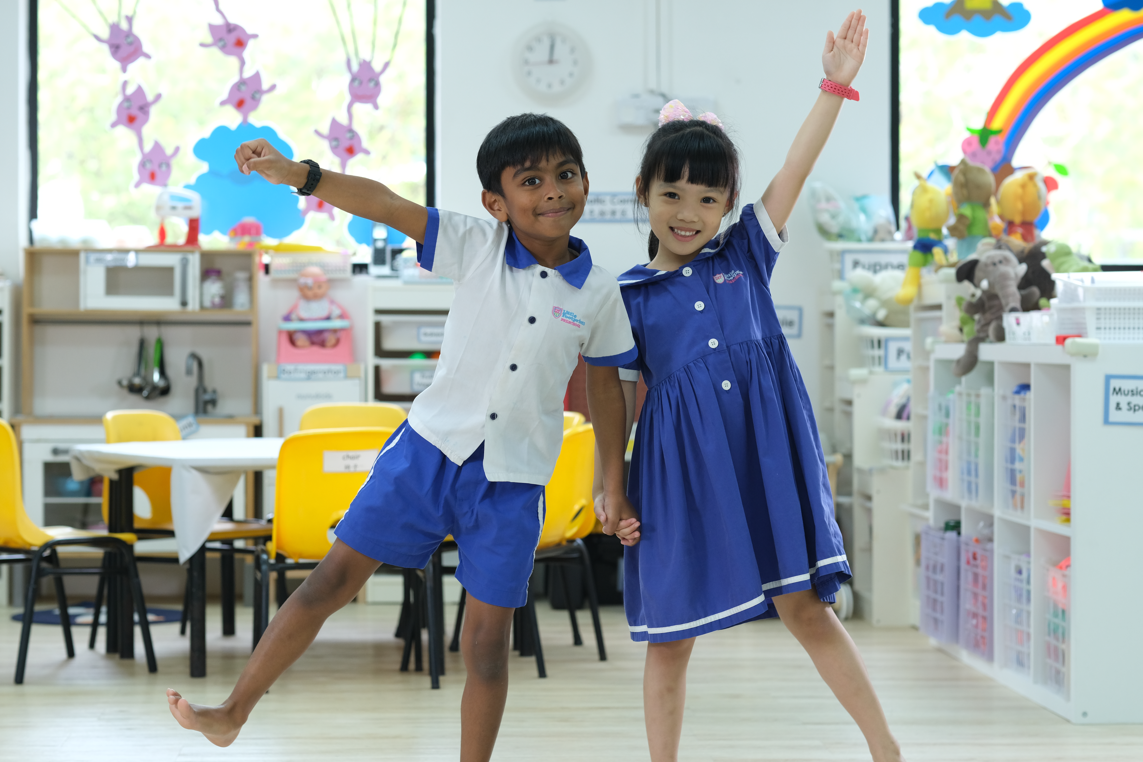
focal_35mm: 84
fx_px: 2667
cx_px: 572
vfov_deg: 16.3
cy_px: 381
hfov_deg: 24.2
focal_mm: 56
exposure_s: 1/80
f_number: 3.2
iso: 640
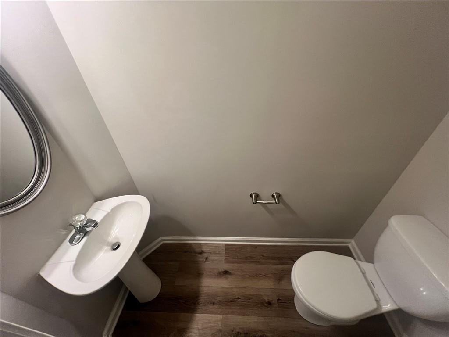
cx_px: 224
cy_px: 168
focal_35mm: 13
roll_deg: +2.4
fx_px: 169
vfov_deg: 89.9
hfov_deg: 106.2
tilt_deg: -38.5
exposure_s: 1/60
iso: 160
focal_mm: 1.57
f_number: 1.8
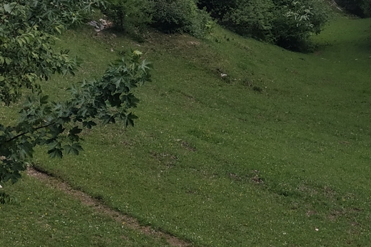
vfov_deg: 18.0
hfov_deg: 27.0
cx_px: 337
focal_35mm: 72
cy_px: -48
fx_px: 742
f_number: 1.9
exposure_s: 1/2147
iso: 250
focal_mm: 3.94
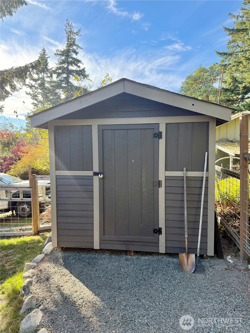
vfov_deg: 71.6
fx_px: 231
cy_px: 166
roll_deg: -0.3
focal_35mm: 24
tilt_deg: -4.3
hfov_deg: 56.8
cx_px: 125
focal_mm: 6.76
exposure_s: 1/708
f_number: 1.78
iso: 100
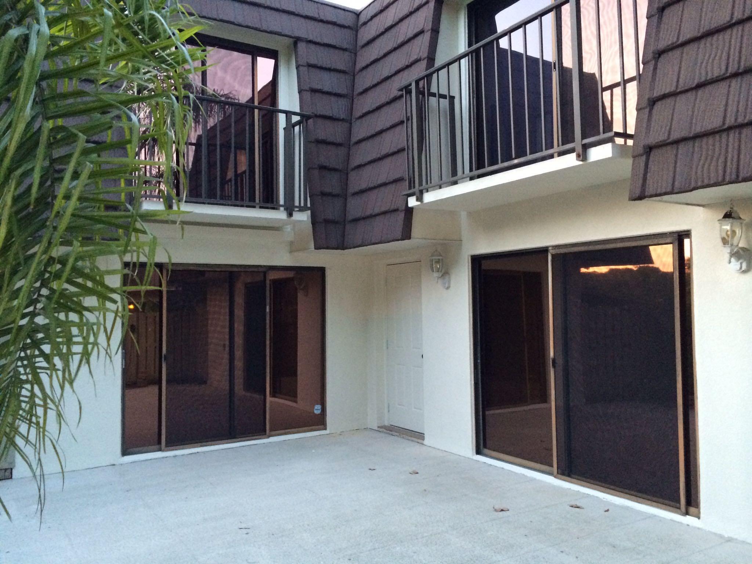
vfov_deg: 46.8
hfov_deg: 60.0
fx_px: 652
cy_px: 282
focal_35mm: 30
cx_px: 376
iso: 320
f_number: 2.2
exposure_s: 1/30
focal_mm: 4.12
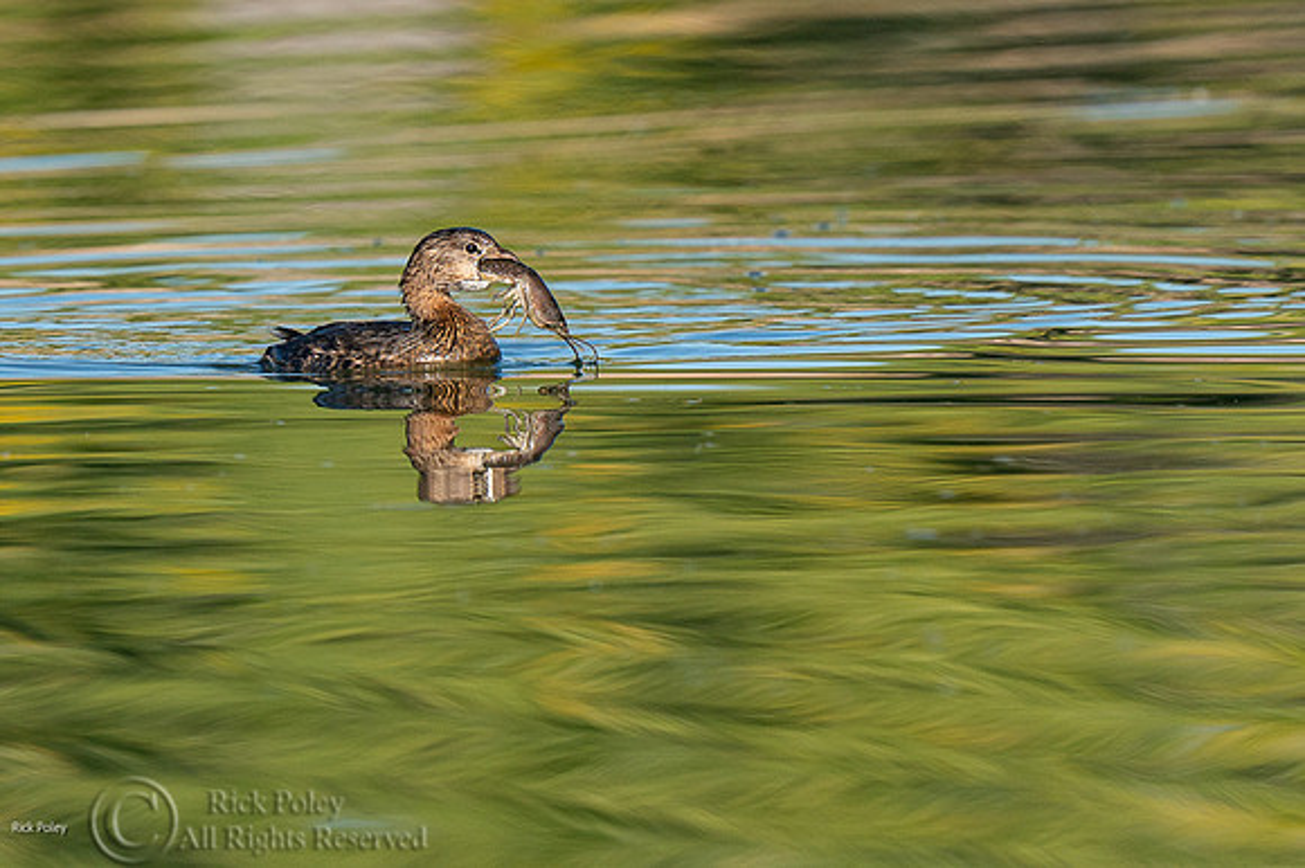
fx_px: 35756
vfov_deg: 1.4
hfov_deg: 2.1
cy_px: 290
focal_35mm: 987
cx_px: 490
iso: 800
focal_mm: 600
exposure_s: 1/2000
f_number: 8
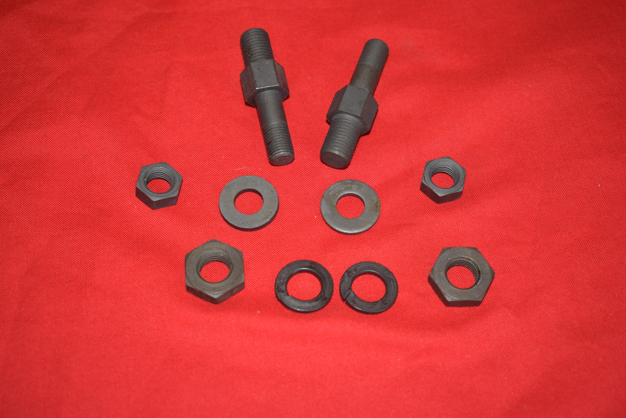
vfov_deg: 25.8
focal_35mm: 52
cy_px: 209
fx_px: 914
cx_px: 313
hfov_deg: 37.8
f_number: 5
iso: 320
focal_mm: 35
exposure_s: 1/40
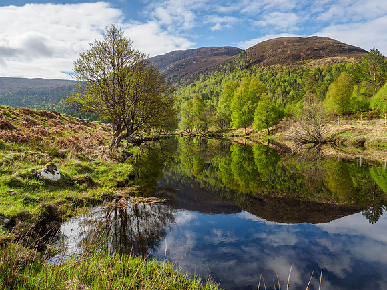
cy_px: 137
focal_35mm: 25
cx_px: 204
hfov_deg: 68.8
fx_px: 282
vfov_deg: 54.4
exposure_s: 1/250
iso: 200
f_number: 7.1
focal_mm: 12
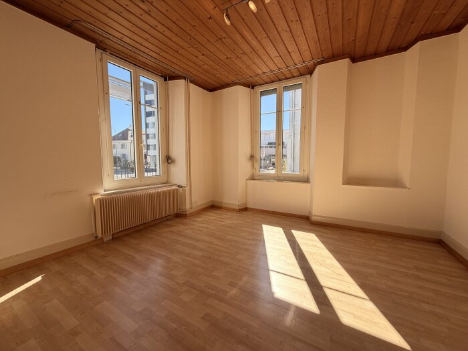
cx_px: 234
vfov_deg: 85.7
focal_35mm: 14
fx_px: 189
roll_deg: +0.3
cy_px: 176
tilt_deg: -4.5
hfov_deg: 102.1
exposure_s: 1/329
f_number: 2.2
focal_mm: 2.22
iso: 50
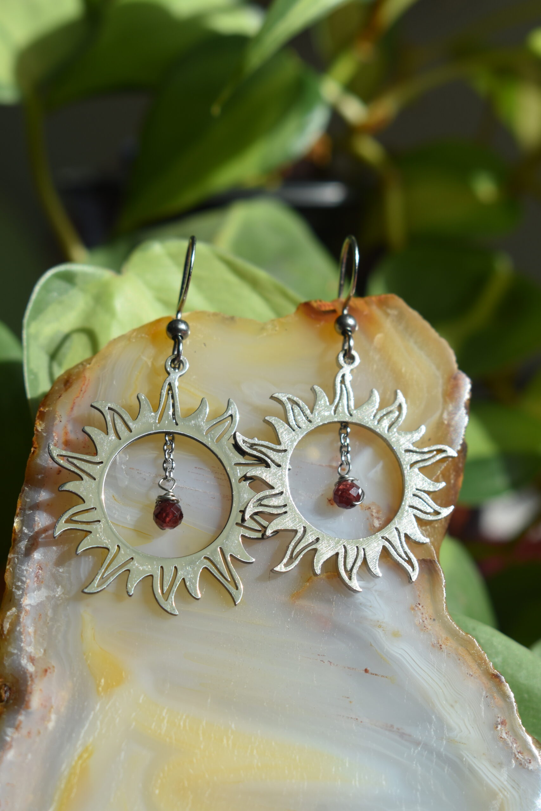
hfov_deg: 21.6
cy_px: 406
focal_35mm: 63
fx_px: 1420
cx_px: 270
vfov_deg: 31.9
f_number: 8
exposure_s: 1/250
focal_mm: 42
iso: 100
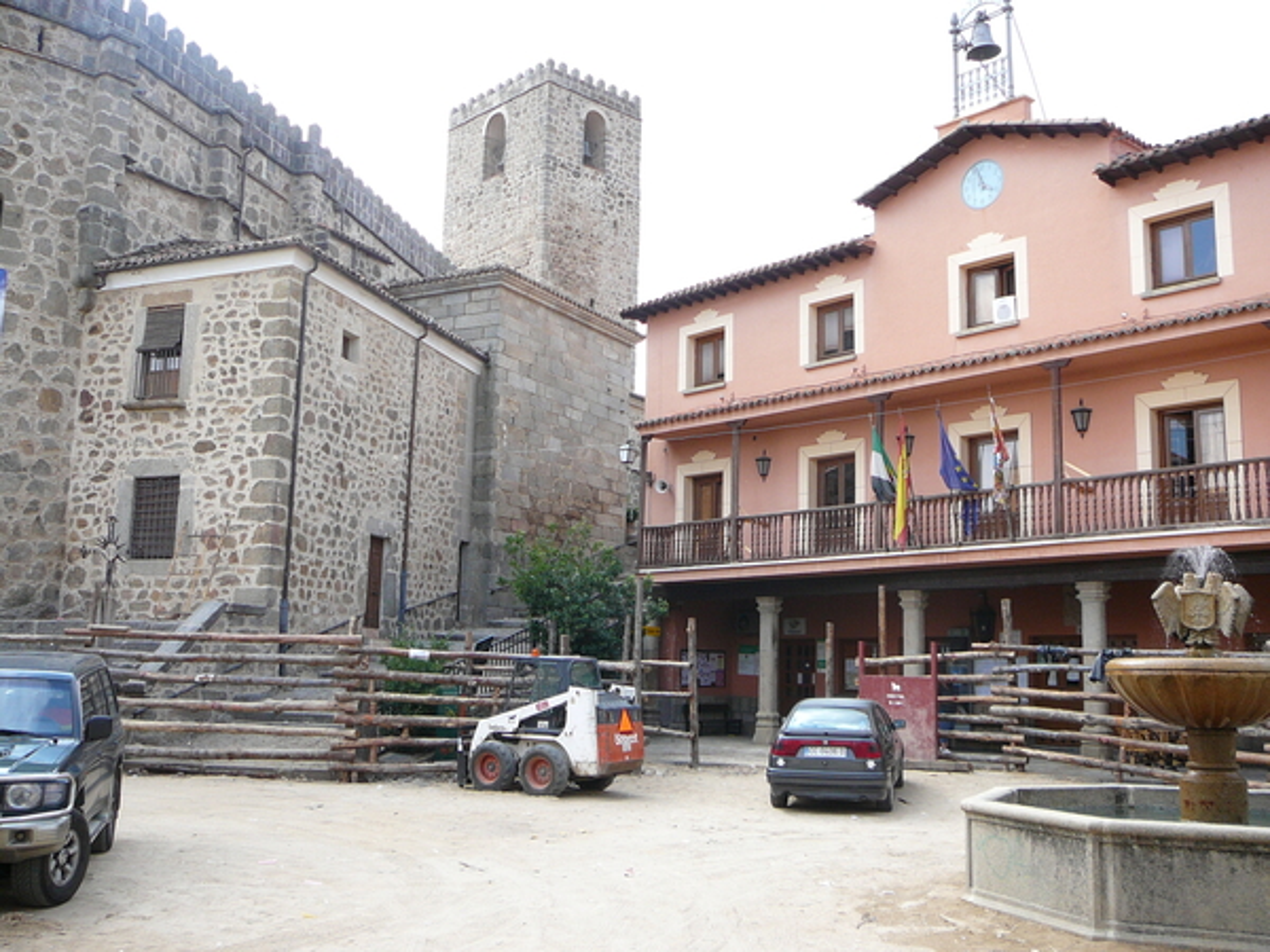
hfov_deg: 52.6
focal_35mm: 35
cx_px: 635
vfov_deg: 40.7
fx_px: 1284
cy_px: 476
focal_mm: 5.2
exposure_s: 1/320
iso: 80
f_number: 2.8
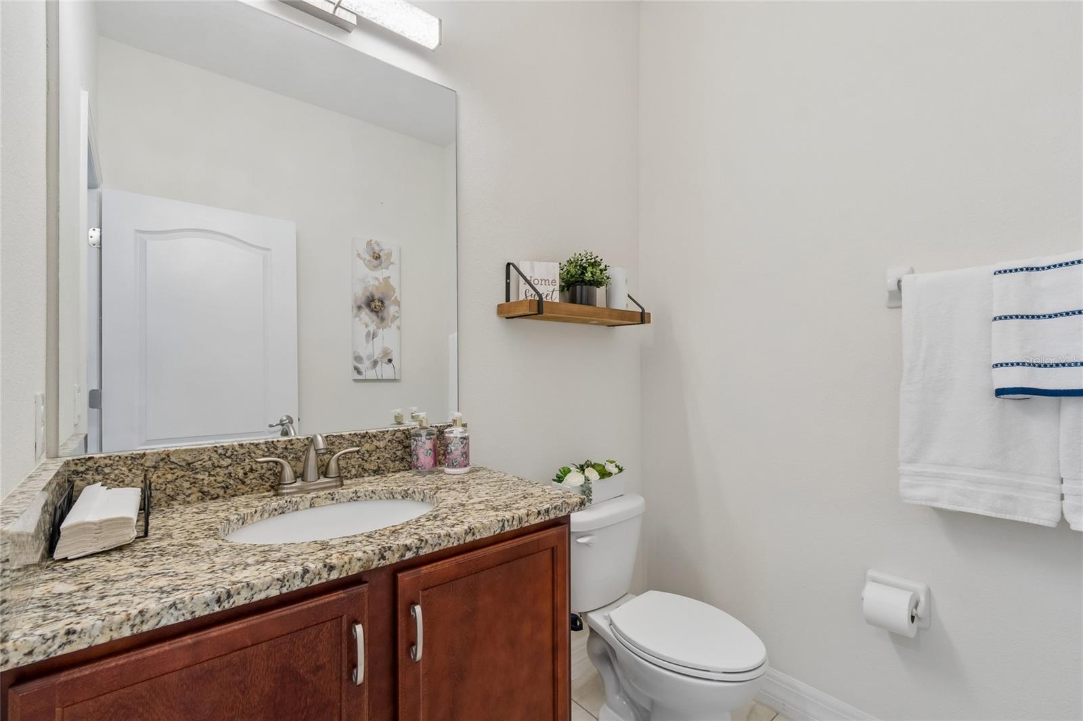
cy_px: 360
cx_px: 542
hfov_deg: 100.4
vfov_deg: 77.3
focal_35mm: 15
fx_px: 451
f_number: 7.1
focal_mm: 10
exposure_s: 1/2.5
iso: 100
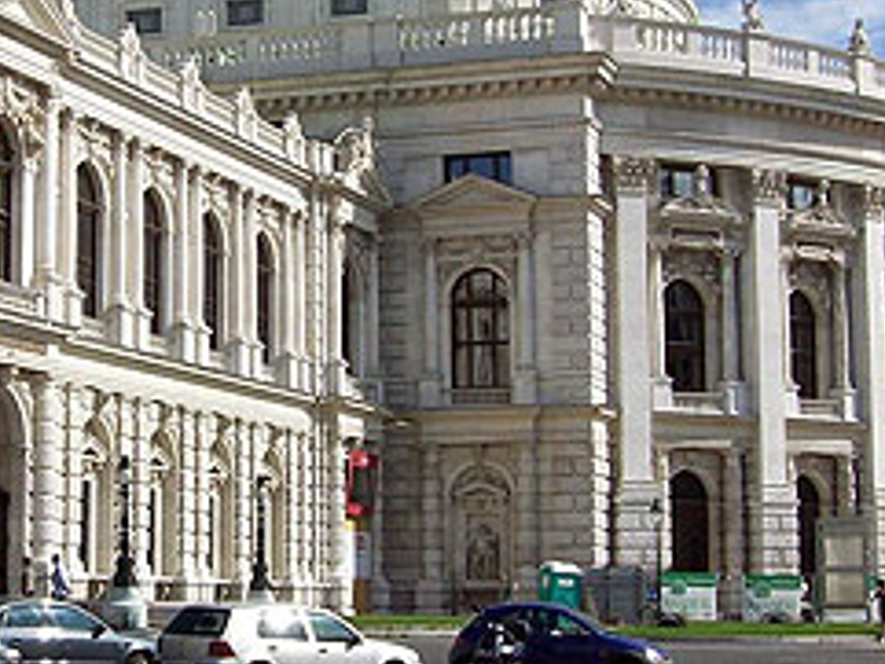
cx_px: 279
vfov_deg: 17.4
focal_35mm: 84
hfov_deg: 23.1
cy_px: 112
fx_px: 2149
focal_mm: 7.6
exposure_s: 1/713
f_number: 5.4
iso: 80
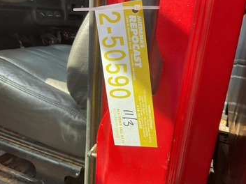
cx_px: 126
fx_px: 235
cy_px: 89
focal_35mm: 33
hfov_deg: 55.3
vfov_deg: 42.9
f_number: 1.8
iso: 16
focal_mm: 3
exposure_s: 1/128
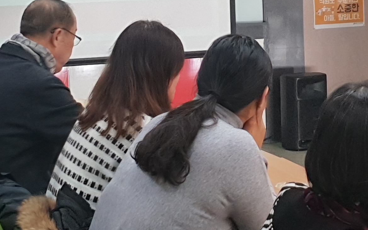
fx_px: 682
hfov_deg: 30.2
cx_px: 202
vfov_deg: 18.7
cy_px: 3
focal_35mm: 68
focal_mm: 4.3
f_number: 2.4
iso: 200
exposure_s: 1/60
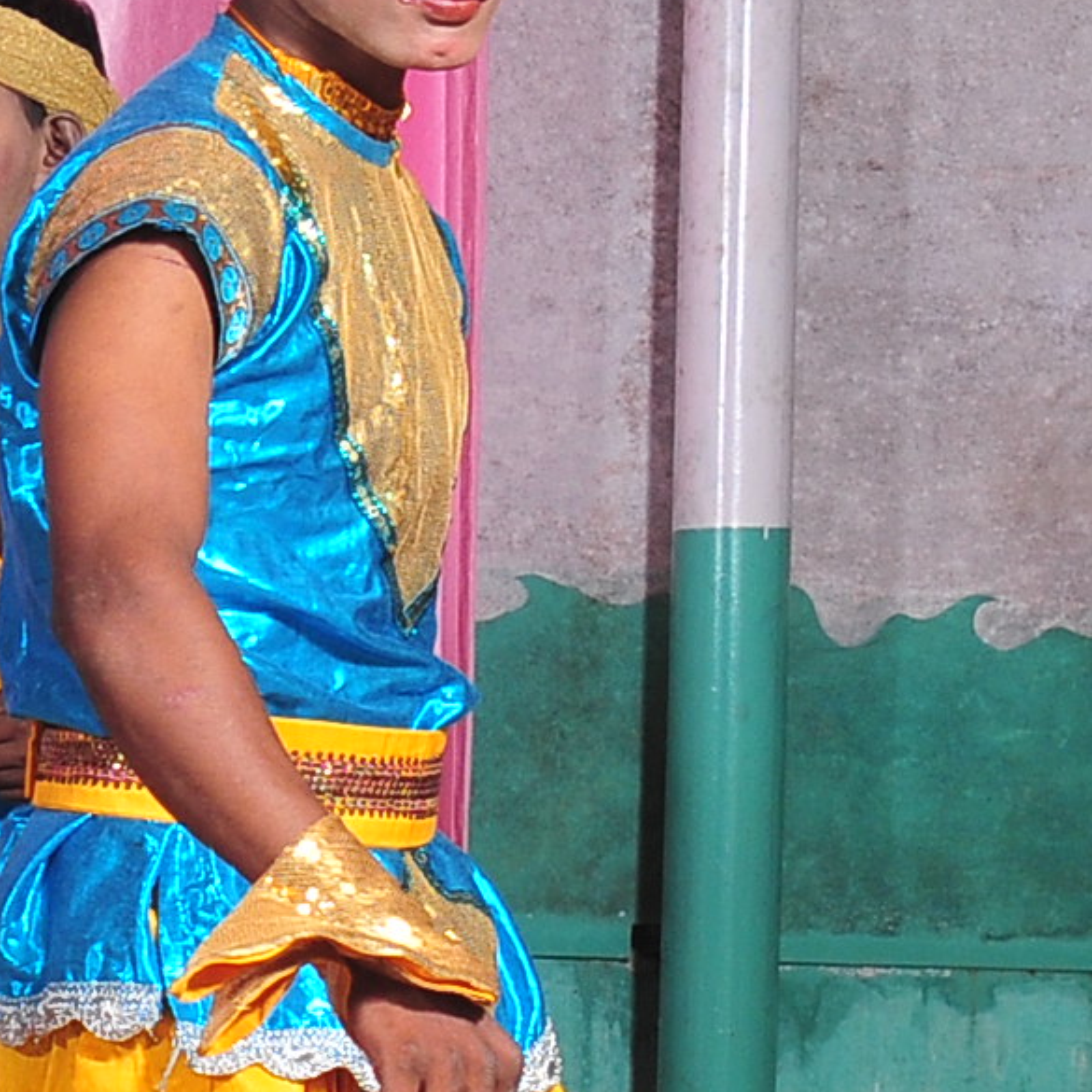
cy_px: 536
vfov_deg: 8.3
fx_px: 7495
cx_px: -1755
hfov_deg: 7.6
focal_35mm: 210
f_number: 7.1
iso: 320
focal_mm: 30
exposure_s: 1/100
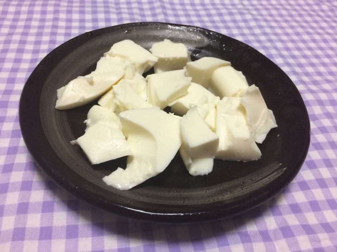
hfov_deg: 61.7
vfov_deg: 48.2
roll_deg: -8.5
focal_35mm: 29
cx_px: 168
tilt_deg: -44.9
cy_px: 126
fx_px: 282
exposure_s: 1/33
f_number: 2.2
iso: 100
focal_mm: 4.15
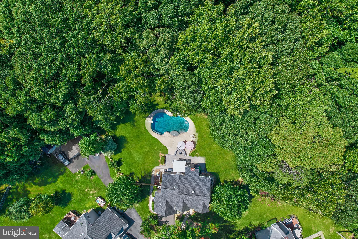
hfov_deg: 78.6
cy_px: 120
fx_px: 219
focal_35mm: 22
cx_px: 179
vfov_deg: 57.2
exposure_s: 1/800
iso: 100
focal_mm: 8.4
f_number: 2.8
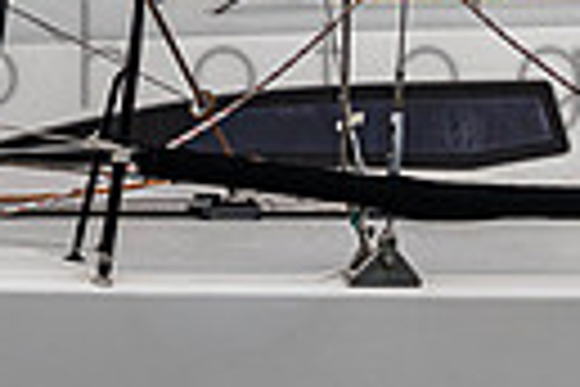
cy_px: -268
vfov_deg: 1.9
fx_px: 11857
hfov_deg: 2.8
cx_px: 938
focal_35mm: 736
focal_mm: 160
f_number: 5.6
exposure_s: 1/3200
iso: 400
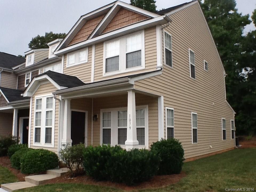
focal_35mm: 44
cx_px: 128
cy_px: 96
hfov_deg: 42.9
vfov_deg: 32.9
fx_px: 325
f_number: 2.4
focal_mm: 2.03
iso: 40
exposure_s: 1/685
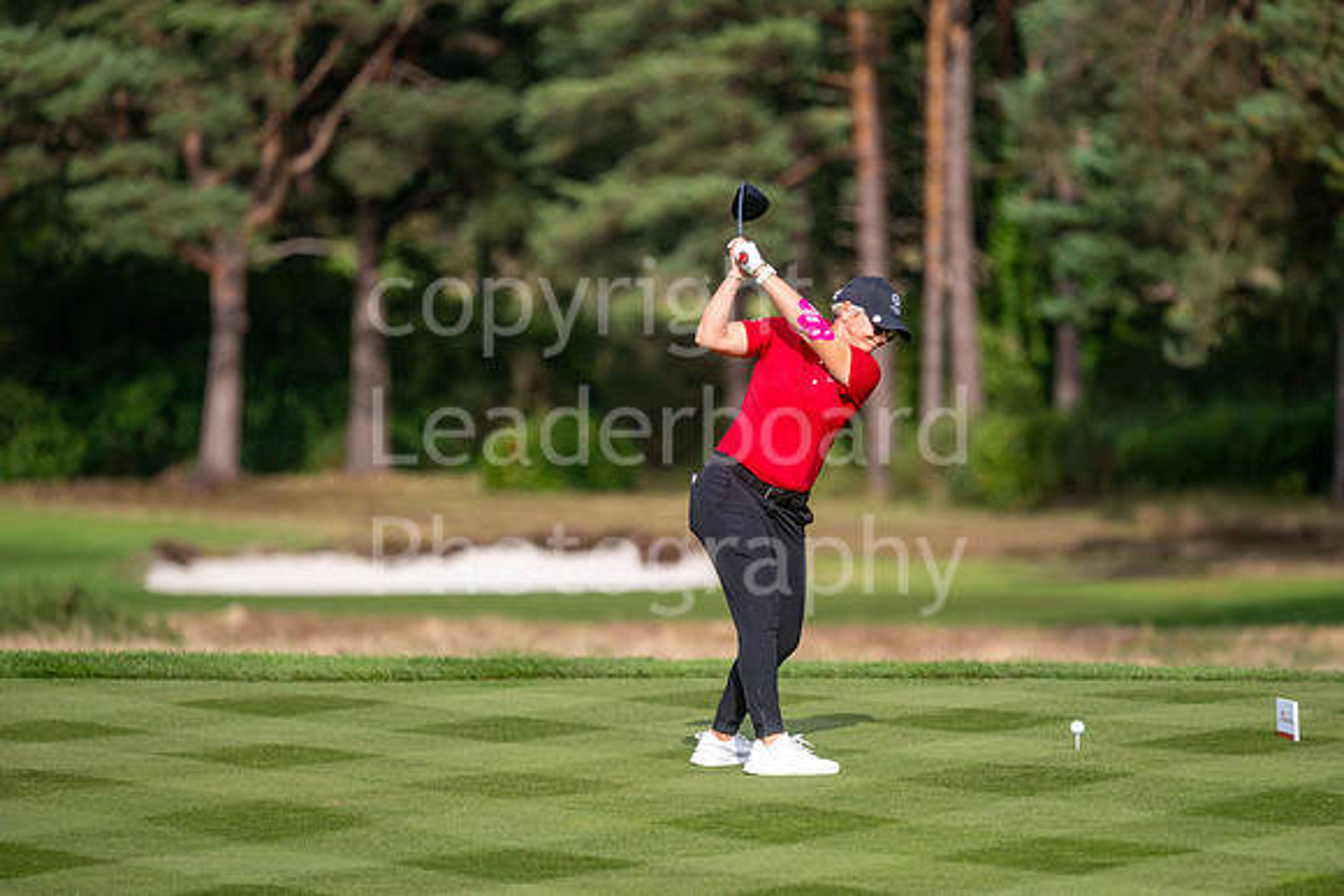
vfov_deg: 4.6
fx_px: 11202
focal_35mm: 300
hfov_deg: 6.9
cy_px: 448
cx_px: 672
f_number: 4.5
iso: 400
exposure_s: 1/4000
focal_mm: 300
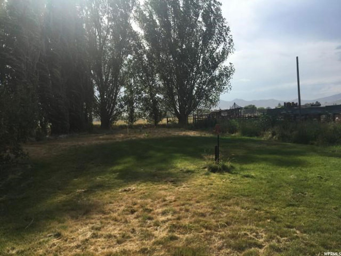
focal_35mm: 29
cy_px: 128
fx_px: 286
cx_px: 170
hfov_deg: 61.7
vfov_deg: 48.2
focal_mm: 4.15
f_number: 2.2
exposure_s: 1/2653
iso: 25
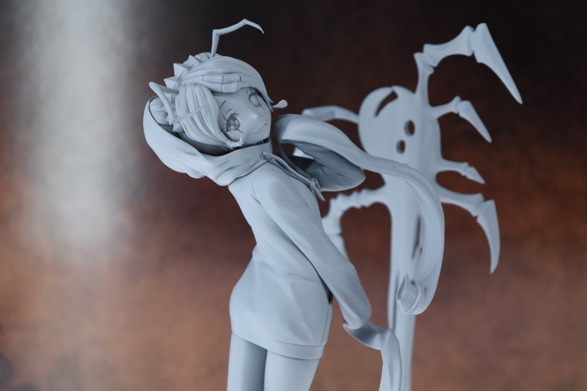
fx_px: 1272
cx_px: 294
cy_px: 196
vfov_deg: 17.5
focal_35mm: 78
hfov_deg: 26.0
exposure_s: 1/160
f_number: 8
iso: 640
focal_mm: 52
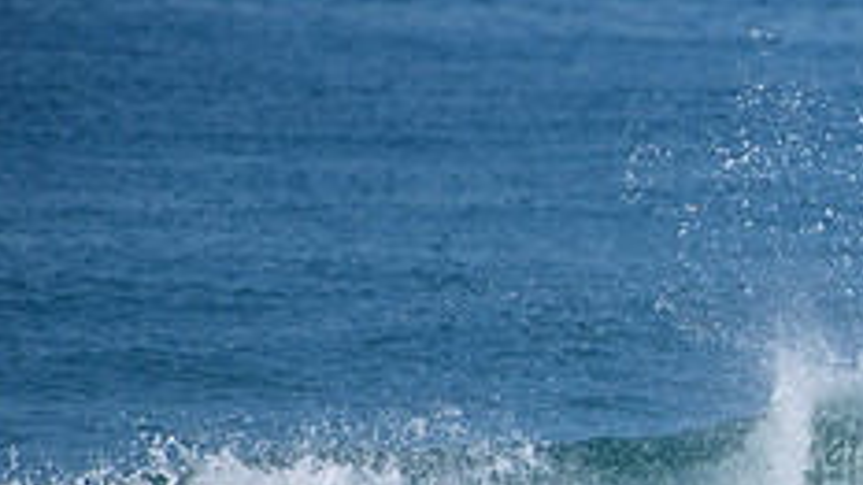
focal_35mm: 1306
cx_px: 1070
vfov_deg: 0.9
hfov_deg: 1.7
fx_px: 29882
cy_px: 624
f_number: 5.6
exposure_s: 1/2000
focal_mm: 500
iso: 220
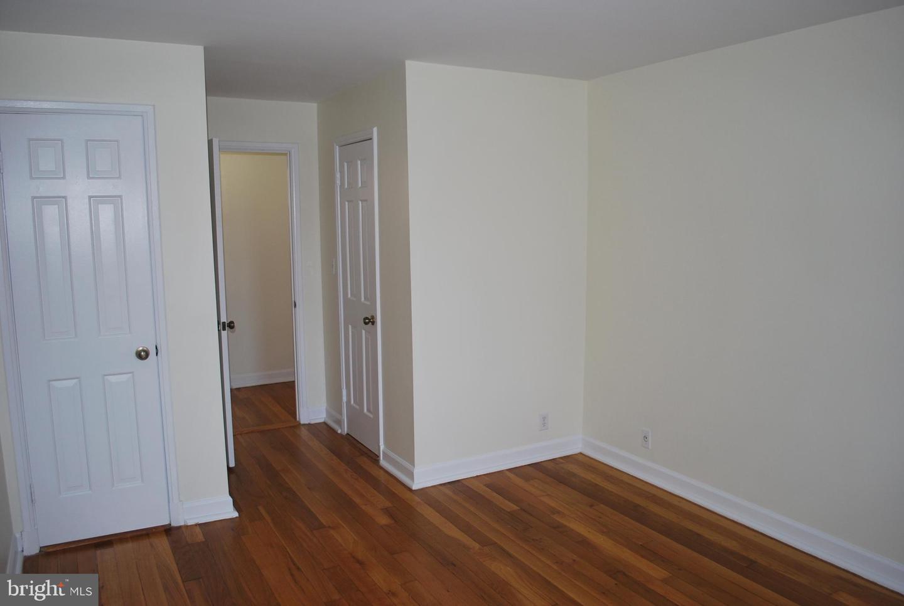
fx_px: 679
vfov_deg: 48.1
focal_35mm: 27
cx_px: 452
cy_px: 303
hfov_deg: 67.3
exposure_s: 1/60
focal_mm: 18
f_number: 3.5
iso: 200
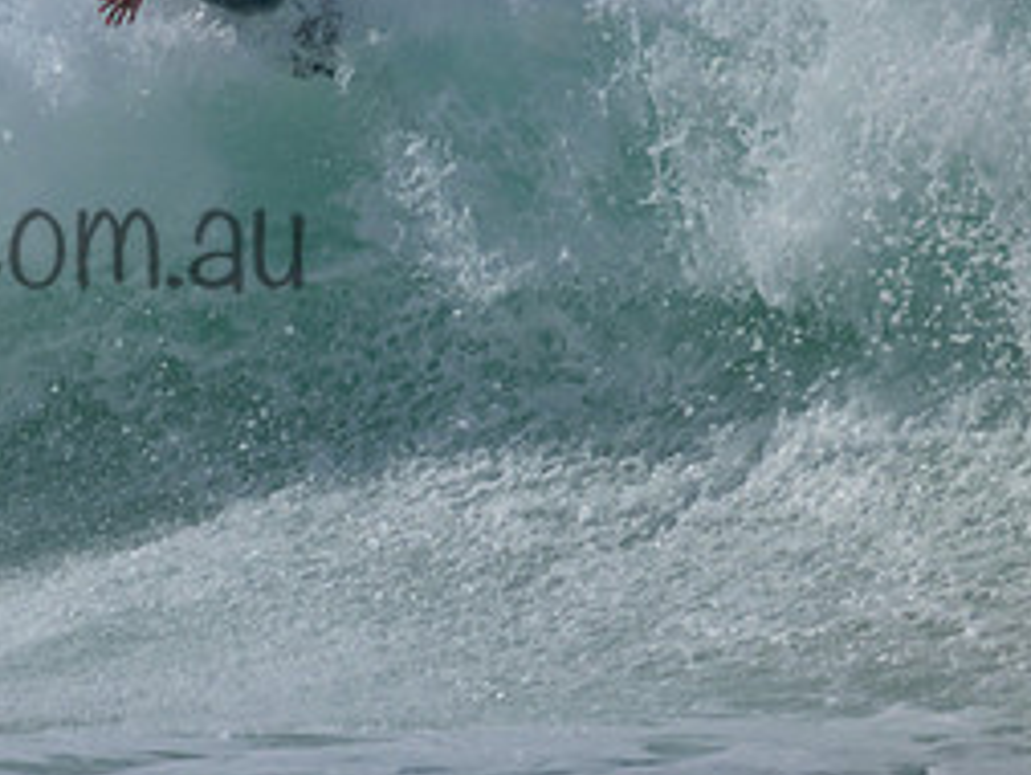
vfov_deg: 0.8
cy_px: 194
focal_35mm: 1762
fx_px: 52504
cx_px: -126
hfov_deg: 1.1
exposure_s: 1/1600
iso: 800
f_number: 11
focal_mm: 800
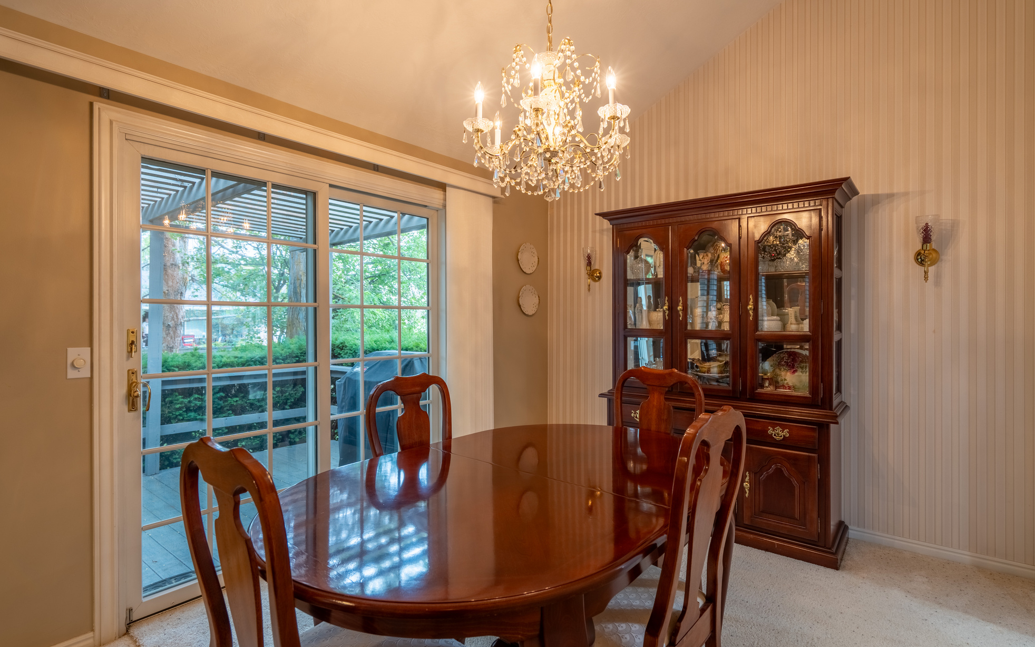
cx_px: 519
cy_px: 320
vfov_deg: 68.0
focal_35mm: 17
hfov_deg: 94.4
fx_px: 480
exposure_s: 1/500
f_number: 5
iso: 320
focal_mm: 16
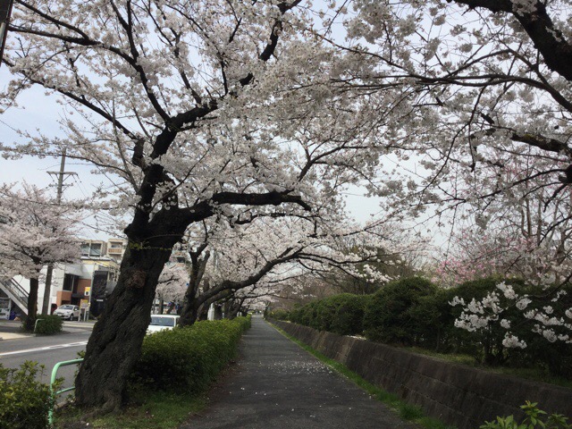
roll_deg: -4.2
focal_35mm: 31
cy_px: 214
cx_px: 286
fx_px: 512
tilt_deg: +11.8
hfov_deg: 58.4
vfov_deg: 45.4
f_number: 2.4
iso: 25
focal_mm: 3.3
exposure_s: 1/1481
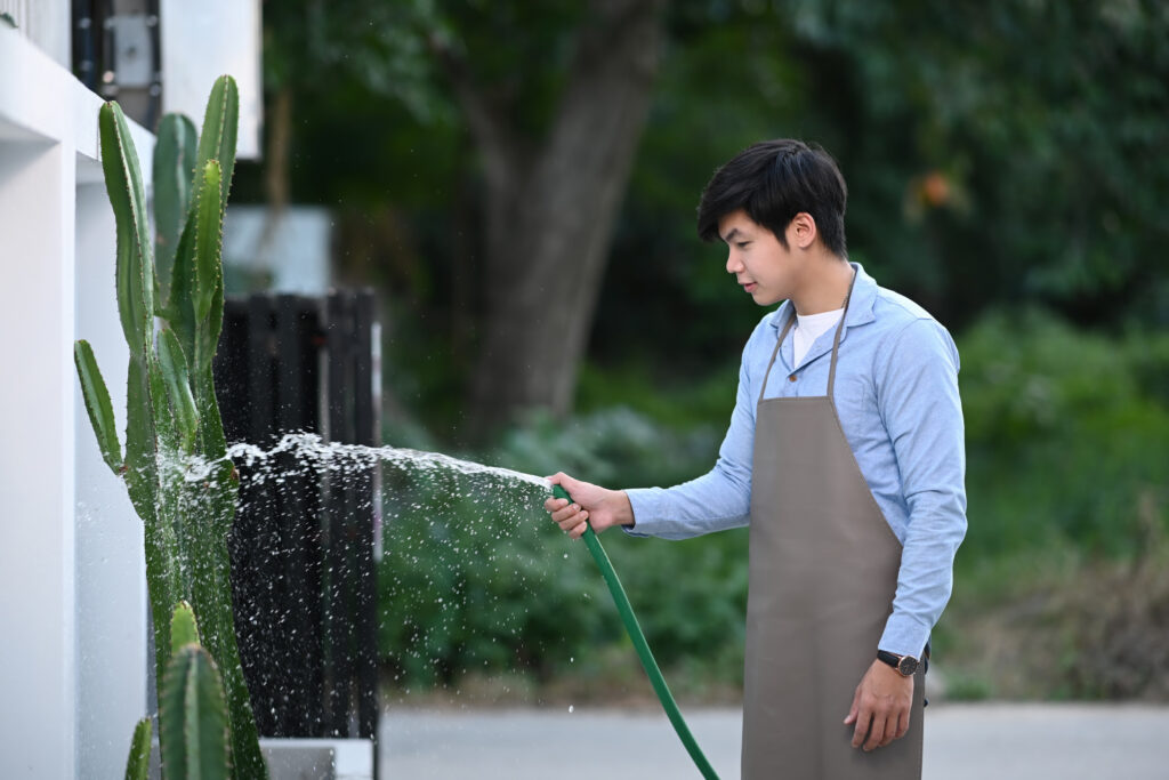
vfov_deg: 13.0
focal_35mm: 105
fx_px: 3410
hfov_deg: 19.5
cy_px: 390
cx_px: 584
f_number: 2
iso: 400
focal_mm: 105
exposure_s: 1/500
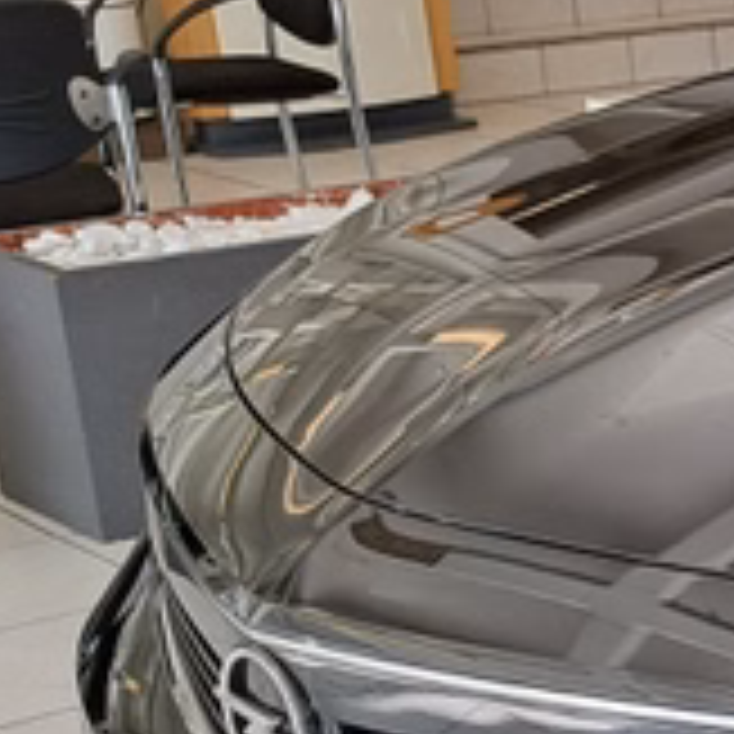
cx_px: 1558
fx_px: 2495
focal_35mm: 104
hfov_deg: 13.7
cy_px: 630
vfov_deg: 16.6
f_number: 1.8
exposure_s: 1/100
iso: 50
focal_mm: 5.23
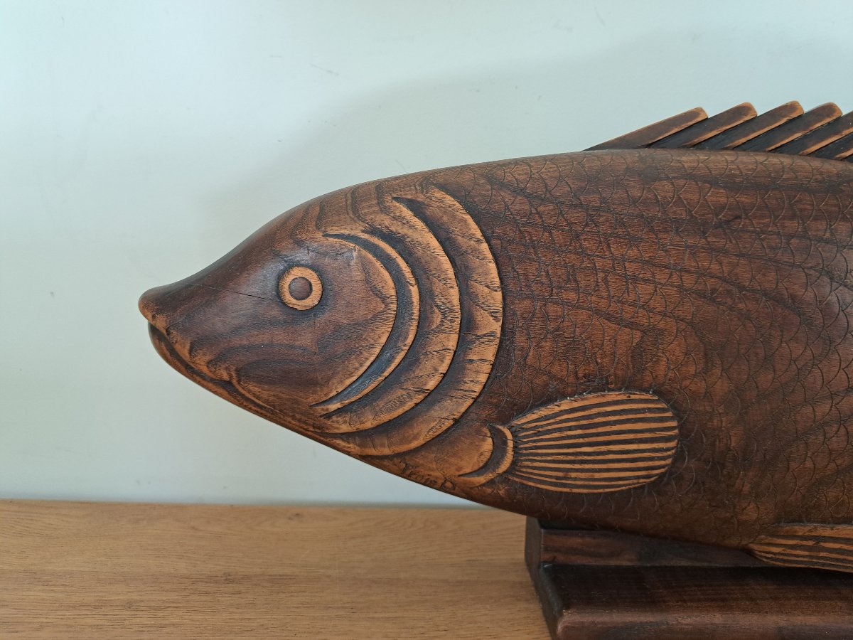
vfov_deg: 56.8
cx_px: 426
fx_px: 591
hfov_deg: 71.6
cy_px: 320
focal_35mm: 24
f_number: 1.8
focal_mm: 5.23
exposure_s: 1/50
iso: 125
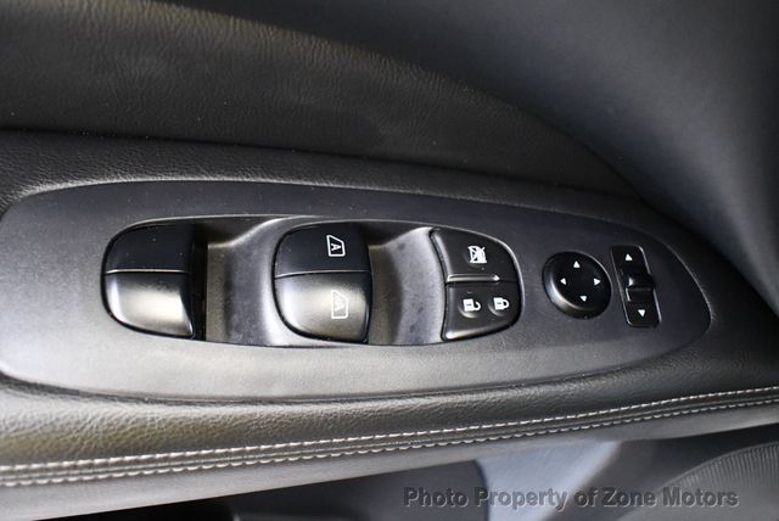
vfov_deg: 36.9
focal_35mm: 36
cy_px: 260
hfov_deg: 53.1
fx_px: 780
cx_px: 390
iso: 5600
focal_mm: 18
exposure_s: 1/60
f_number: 3.5
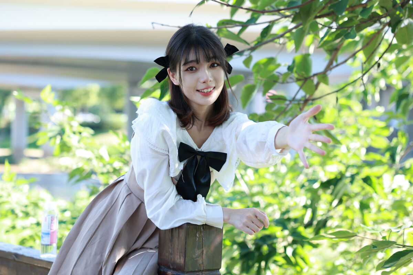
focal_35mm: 70
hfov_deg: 28.8
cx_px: 206
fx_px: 803
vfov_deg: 19.5
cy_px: 138
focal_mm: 70
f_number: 2.8
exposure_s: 1/200
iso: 200
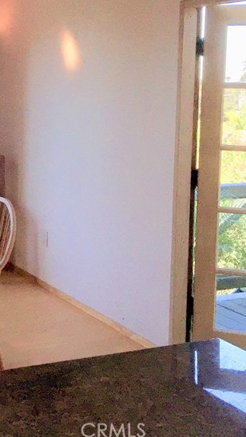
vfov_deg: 35.0
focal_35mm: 59
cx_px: -59
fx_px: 685
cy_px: 136
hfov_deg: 19.1
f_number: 2.2
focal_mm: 4.15
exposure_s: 1/1276
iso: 80
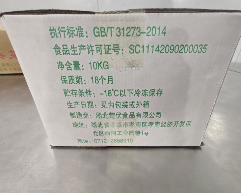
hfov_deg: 93.1
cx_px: 125
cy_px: 97
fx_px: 114
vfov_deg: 80.4
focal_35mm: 16
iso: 12800
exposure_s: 1/156
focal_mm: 2.3
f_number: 2
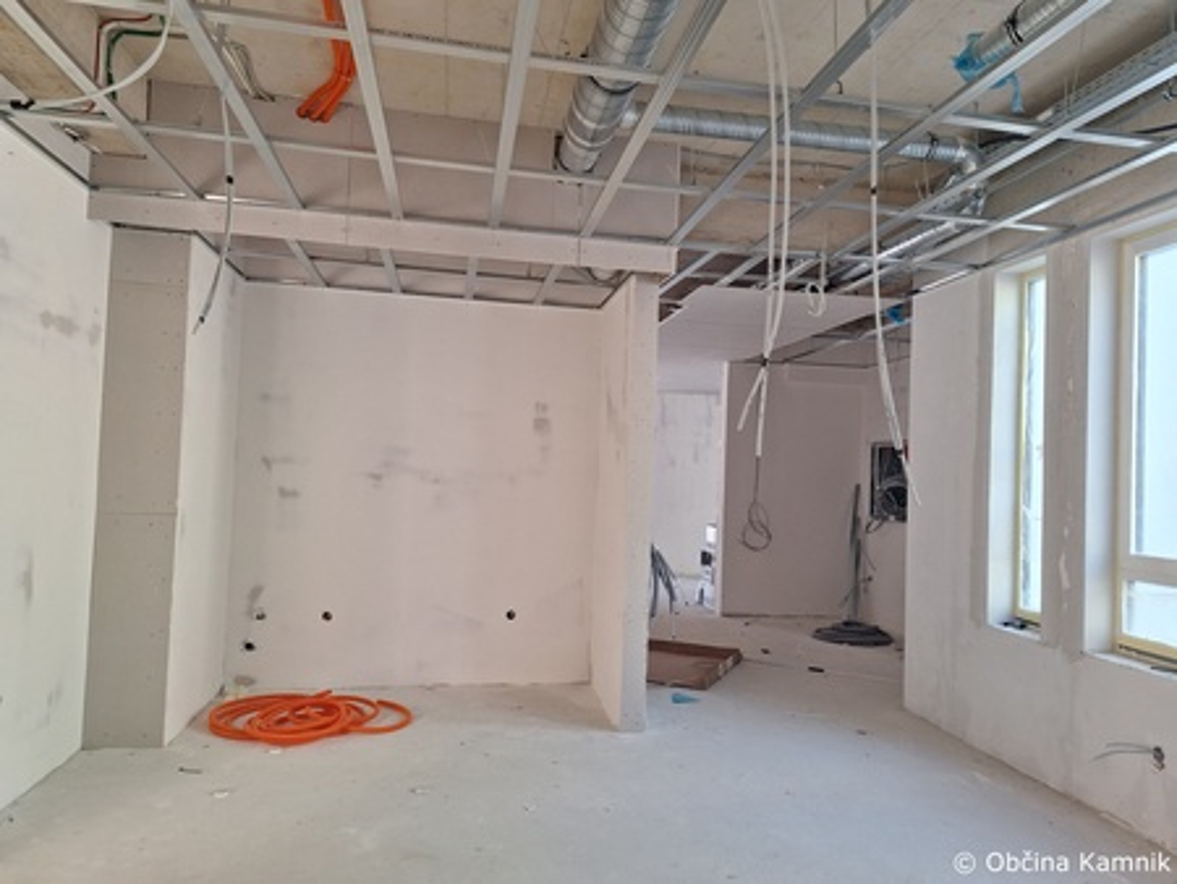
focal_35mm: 23
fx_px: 782
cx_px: 588
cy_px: 442
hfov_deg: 73.9
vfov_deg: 58.9
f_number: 1.8
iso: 125
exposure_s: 1/50
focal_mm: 5.54
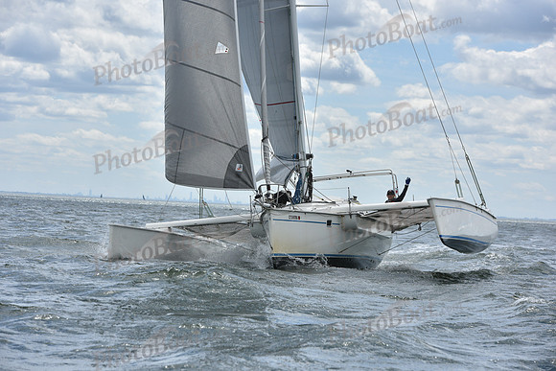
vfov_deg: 9.8
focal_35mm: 140
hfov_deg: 14.7
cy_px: 186
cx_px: 278
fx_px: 2163
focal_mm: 140
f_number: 8
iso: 320
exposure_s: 1/1600
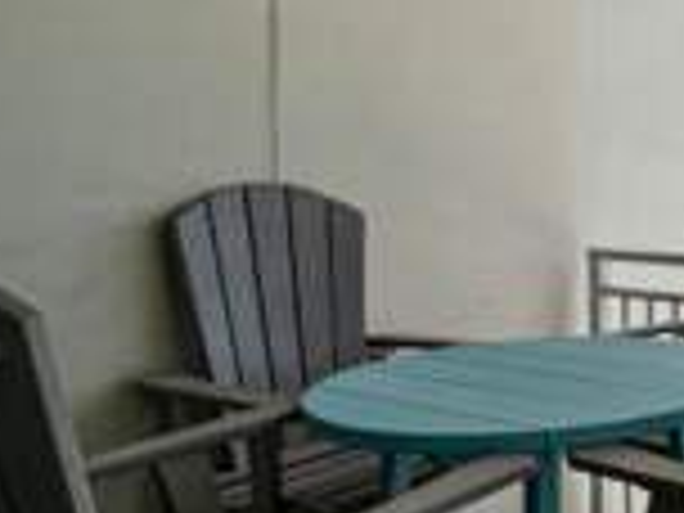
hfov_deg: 34.3
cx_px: 864
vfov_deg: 35.1
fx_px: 810
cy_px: 218
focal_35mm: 41
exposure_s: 1/2660
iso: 32
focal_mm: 1.57
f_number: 1.8
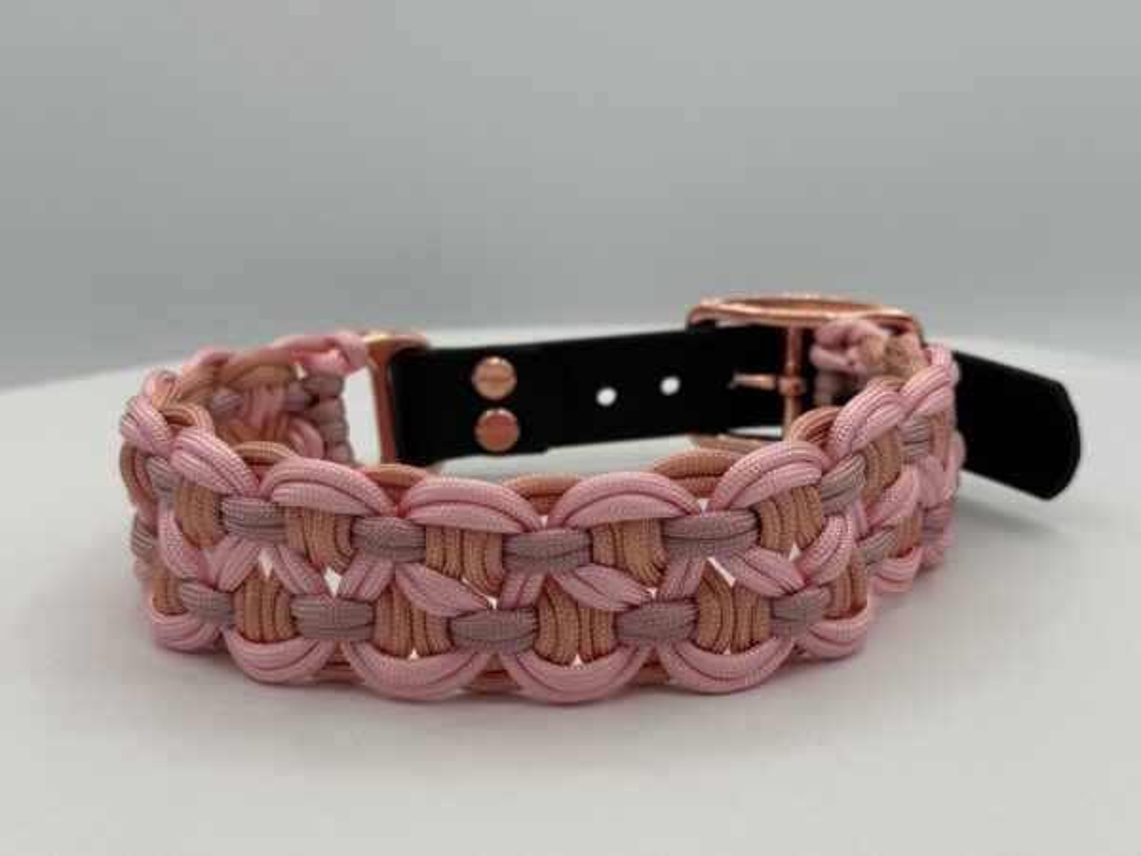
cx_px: 570
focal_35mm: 48
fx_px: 1582
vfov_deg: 30.3
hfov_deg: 39.7
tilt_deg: -16.4
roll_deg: +2.3
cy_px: 428
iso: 64
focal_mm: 6.76
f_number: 1.78
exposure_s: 1/2577
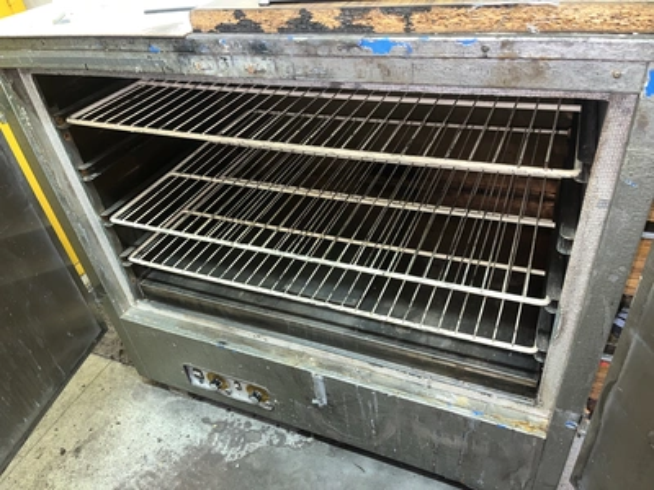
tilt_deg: -36.5
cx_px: 327
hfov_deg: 67.3
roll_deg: +8.4
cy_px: 245
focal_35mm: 26
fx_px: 491
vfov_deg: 53.1
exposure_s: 1/11
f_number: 1.6
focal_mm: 5.1
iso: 80
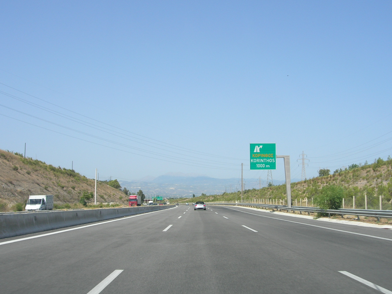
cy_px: 160
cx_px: 217
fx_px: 498
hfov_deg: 42.9
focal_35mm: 44
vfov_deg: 32.9
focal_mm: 7.8
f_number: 4.8
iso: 64
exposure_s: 1/442
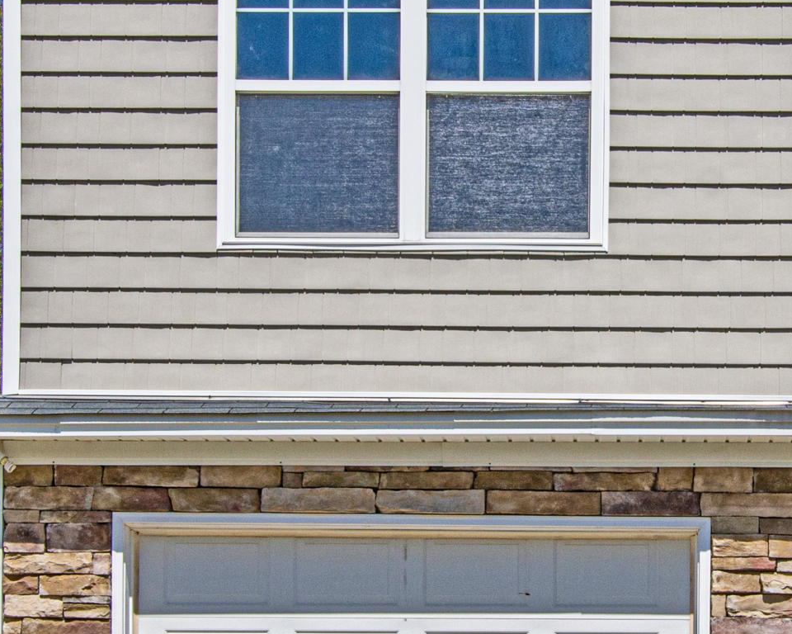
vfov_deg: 17.5
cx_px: 661
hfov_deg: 21.4
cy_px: 265
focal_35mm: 88
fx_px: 2063
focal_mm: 20
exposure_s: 1/800
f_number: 10
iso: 320
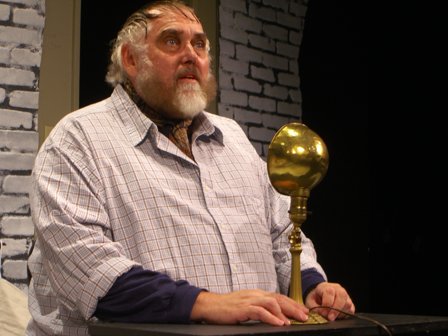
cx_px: 224
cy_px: 168
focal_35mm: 80
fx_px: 1035
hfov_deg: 24.4
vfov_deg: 18.4
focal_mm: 16.6
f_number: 4.4
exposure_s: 1/13
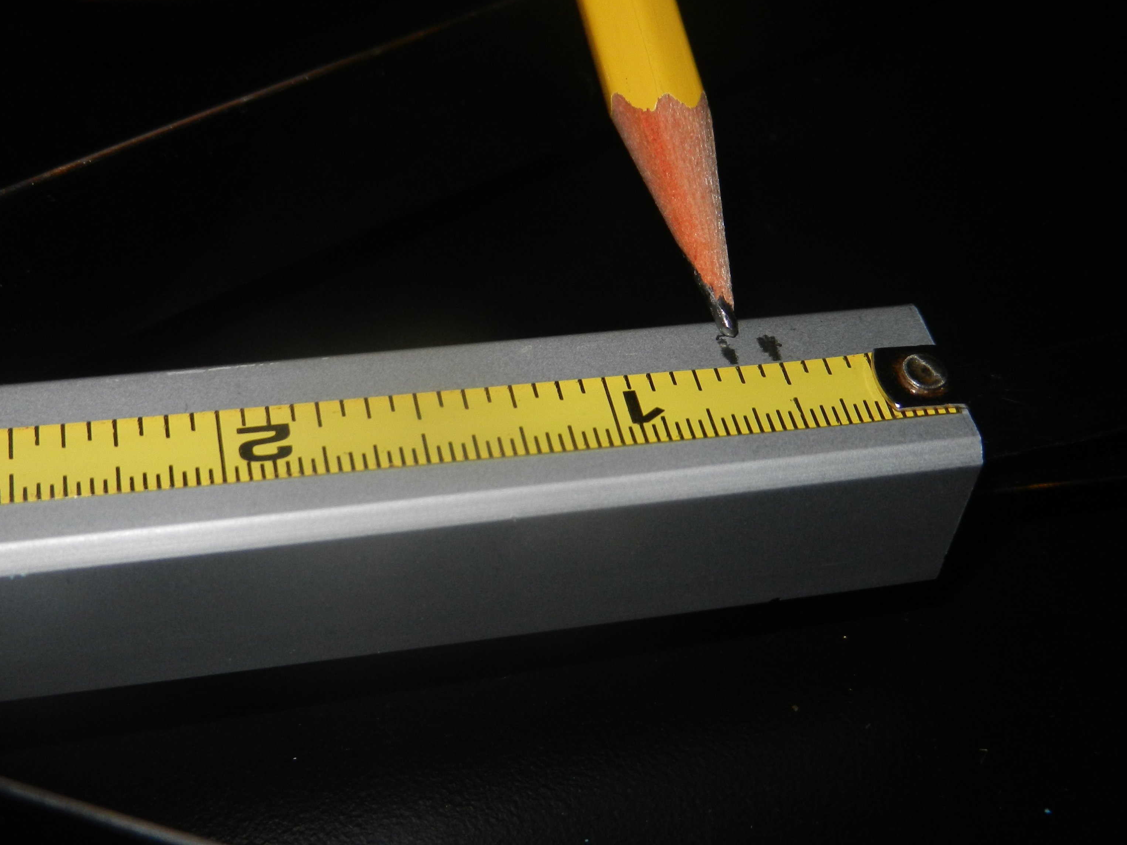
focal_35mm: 50
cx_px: 604
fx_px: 1628
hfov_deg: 38.2
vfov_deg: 29.1
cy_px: 355
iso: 200
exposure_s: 1/30
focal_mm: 6.9
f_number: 8
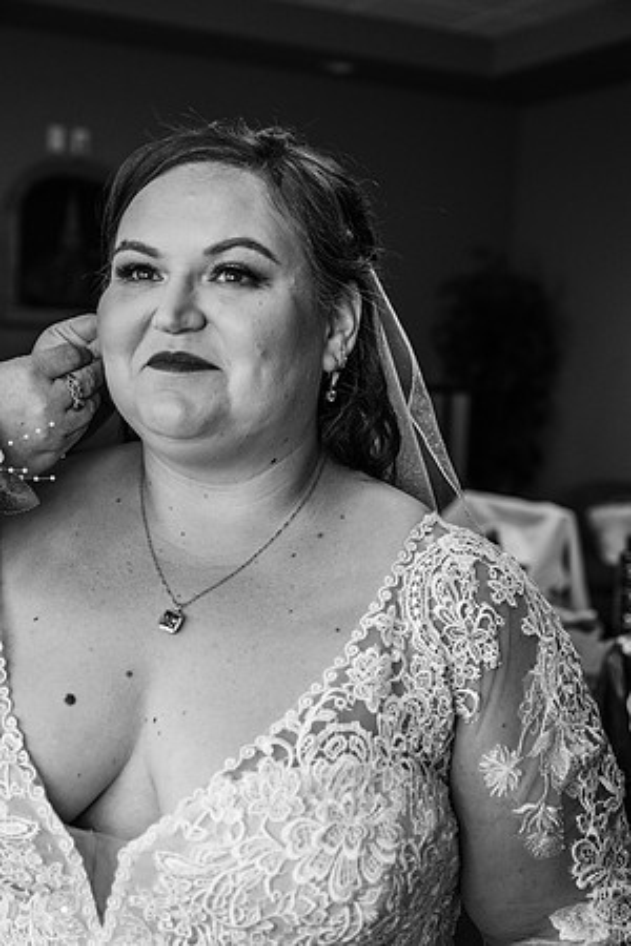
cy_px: 473
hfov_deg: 28.1
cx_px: 316
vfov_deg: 41.1
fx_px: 1262
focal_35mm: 48
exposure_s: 1/200
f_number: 4.5
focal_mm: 48
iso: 1250
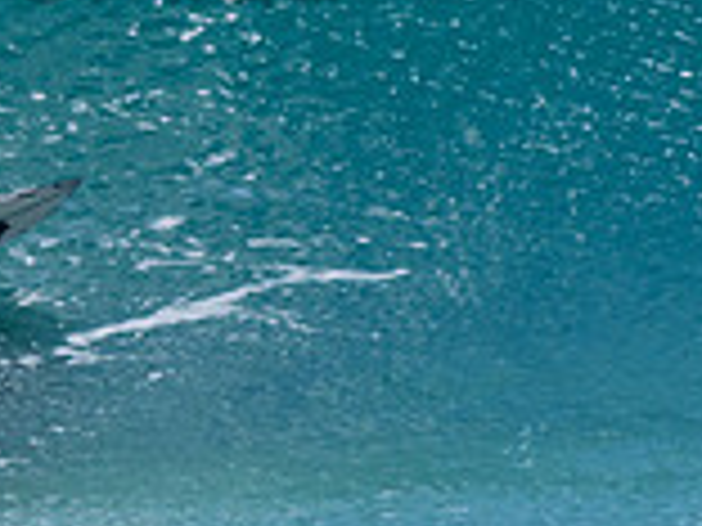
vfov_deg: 0.6
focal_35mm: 2675
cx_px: -135
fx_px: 54248
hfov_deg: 0.7
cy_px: -101
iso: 360
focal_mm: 500
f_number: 5.6
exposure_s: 1/2000
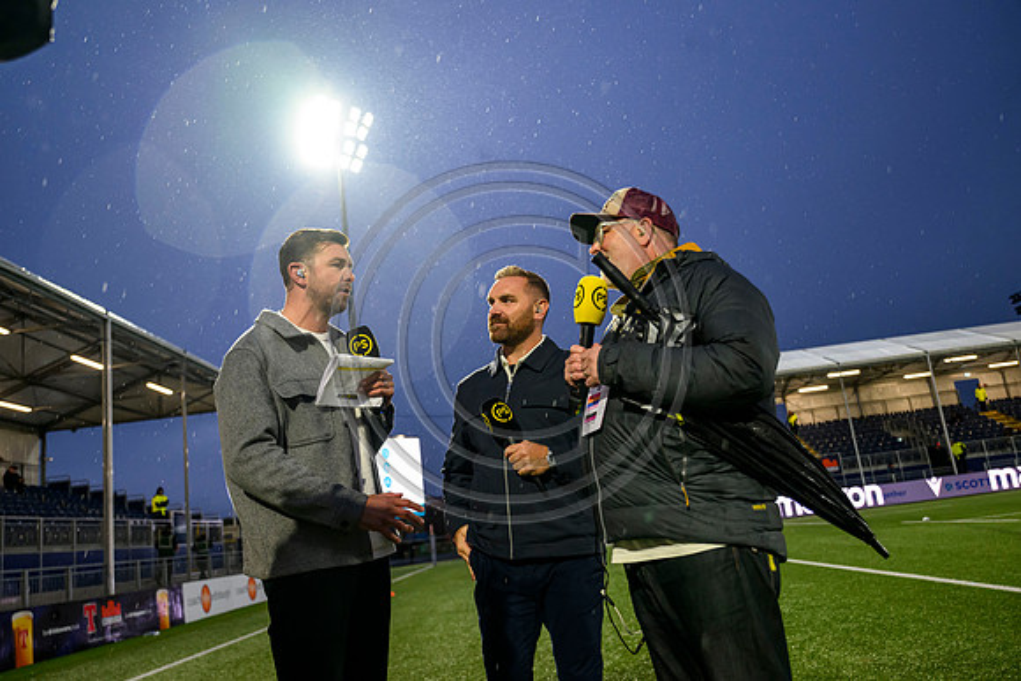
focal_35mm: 29
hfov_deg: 63.6
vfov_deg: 45.0
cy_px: 340
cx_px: 510
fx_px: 823
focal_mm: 29
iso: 3200
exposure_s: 1/500
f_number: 2.8
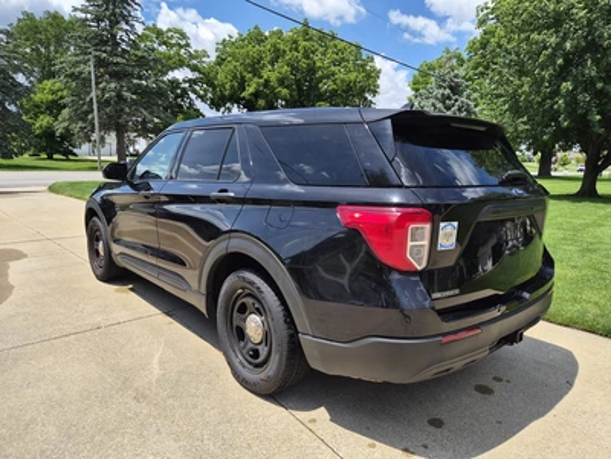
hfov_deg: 73.9
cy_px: 230
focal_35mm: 23
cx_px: 306
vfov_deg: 58.9
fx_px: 406
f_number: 1.8
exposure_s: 1/4056
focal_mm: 5.4
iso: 80
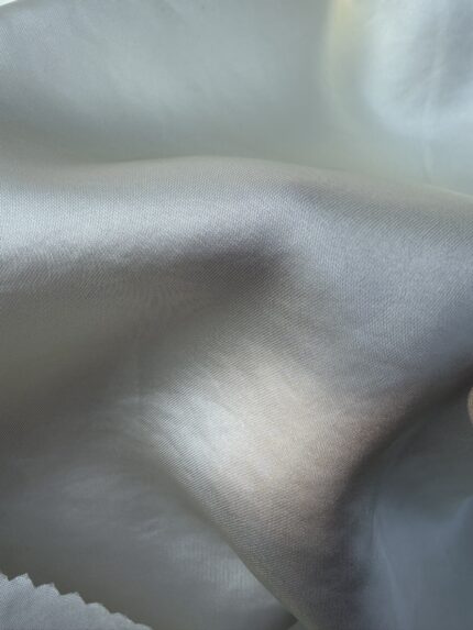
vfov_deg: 67.3
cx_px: 236
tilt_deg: -84.9
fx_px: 474
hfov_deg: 53.1
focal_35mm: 26
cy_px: 315
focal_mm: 2.22
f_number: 2.2
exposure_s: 1/789
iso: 16
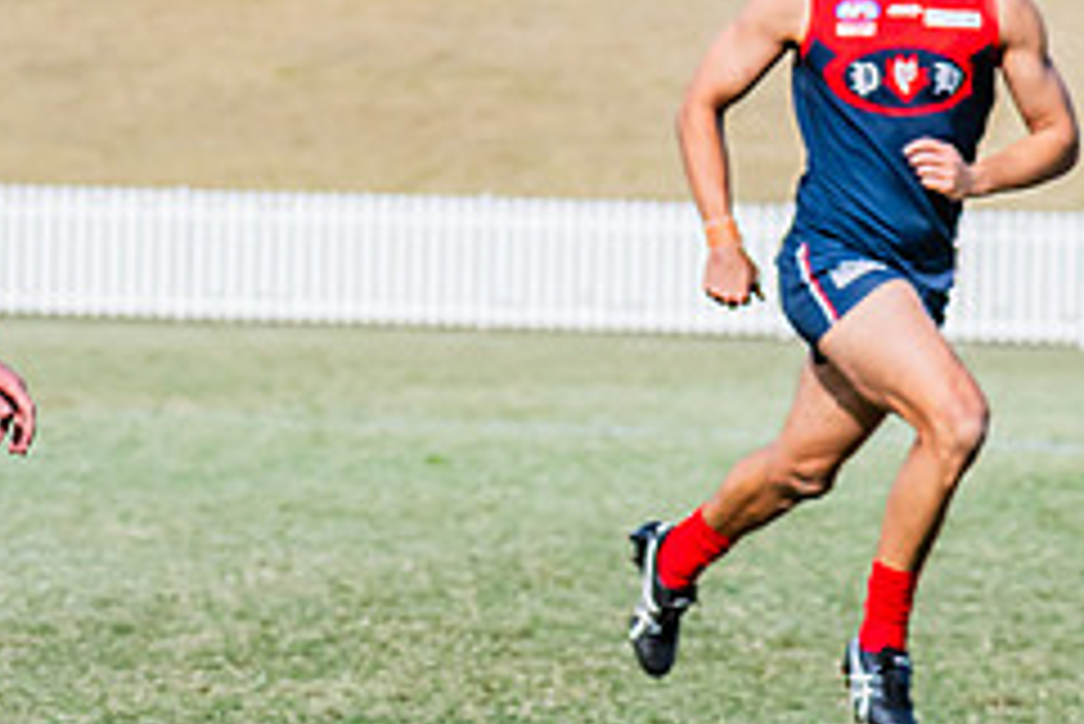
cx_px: -214
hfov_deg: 3.6
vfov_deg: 2.4
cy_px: 87
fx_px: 17263
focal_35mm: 573
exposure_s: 1/1600
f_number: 8
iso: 800
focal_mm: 170
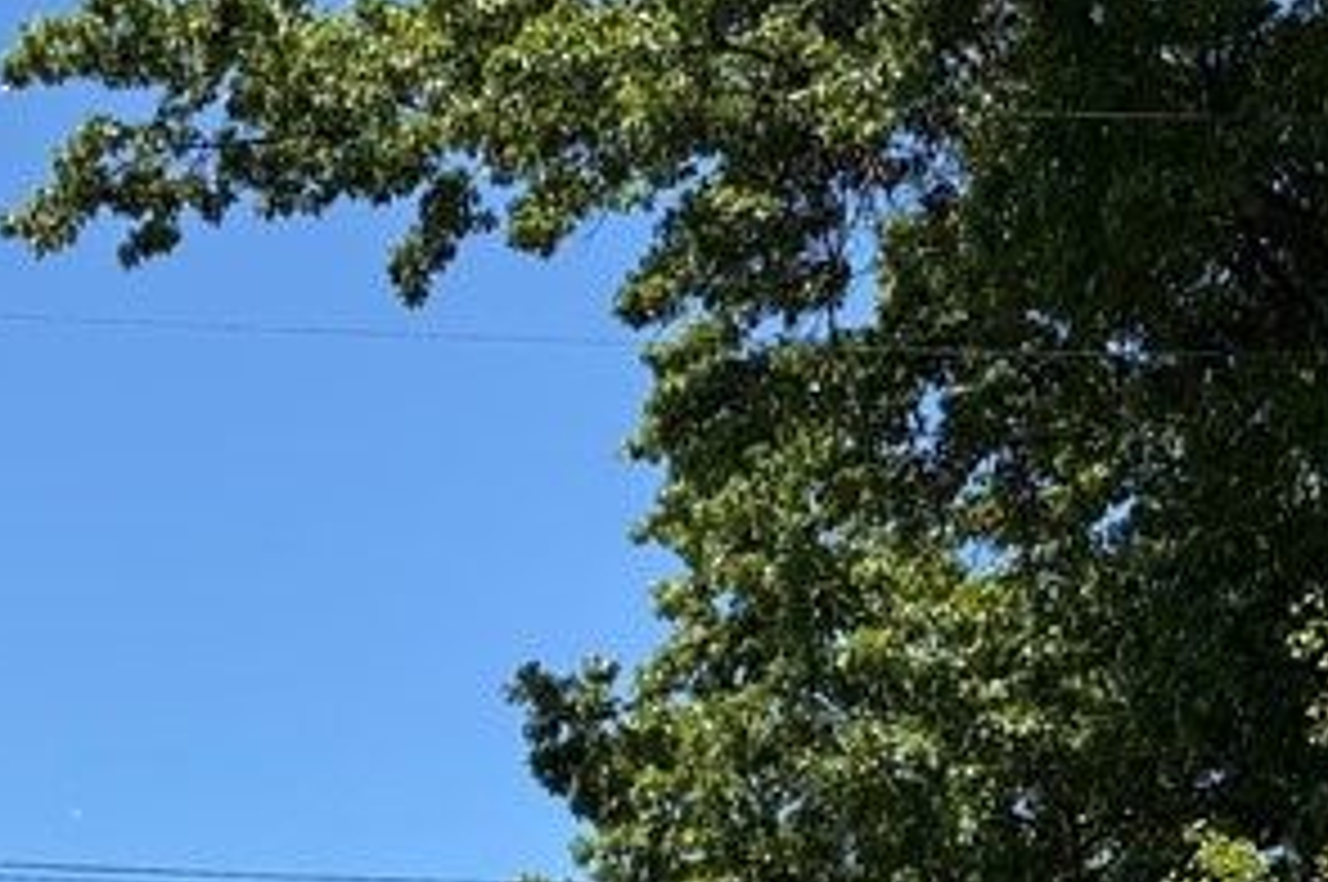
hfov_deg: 21.1
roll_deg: -0.9
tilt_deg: +3.5
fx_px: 3464
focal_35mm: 94
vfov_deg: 12.8
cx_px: 45
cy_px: 1710
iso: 50
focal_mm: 5.96
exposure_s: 1/2538
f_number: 1.6
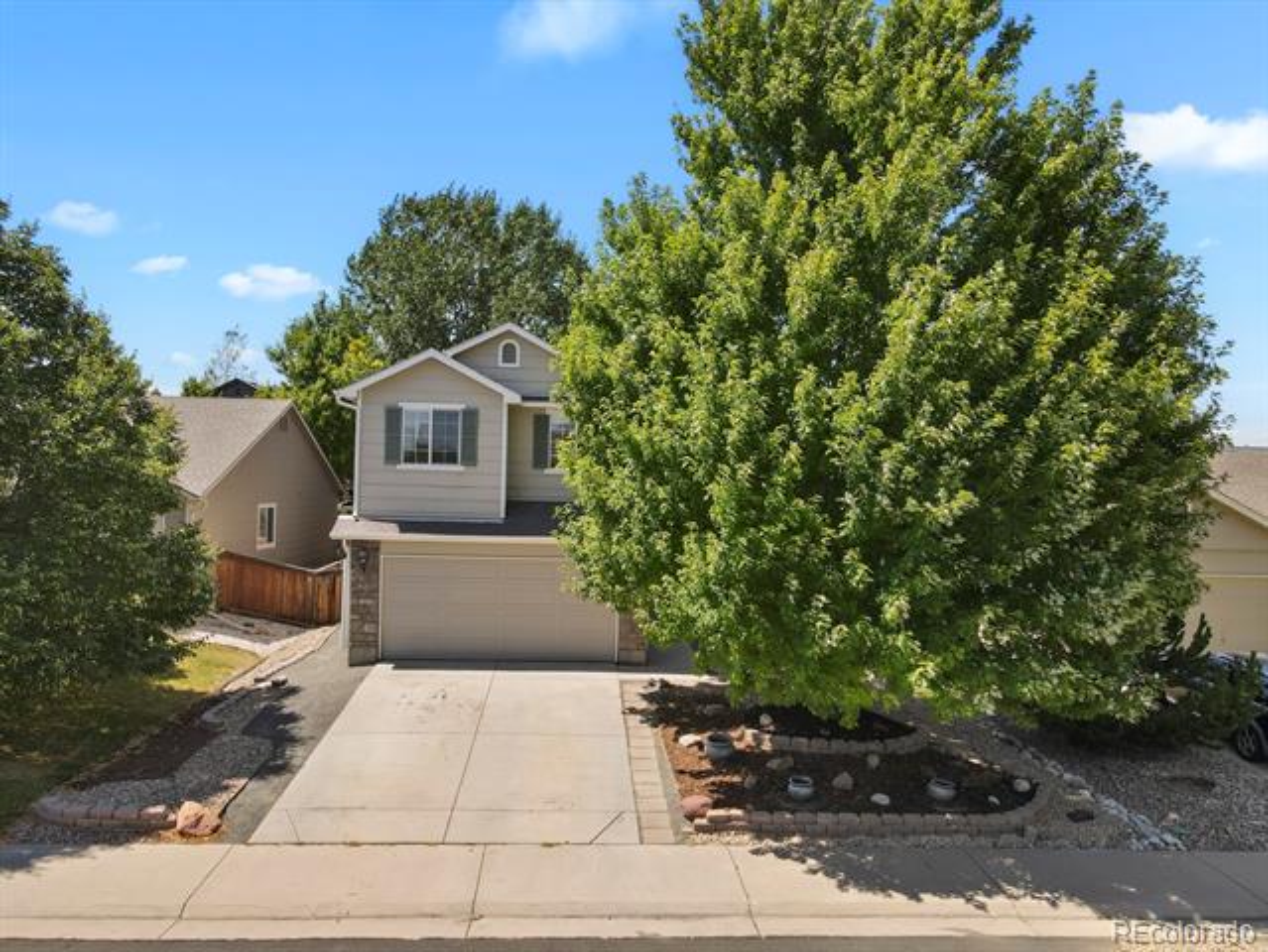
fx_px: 880
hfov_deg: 71.6
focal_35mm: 24
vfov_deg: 56.9
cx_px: 634
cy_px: 476
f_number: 2.8
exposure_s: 1/320
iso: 100
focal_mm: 4.5
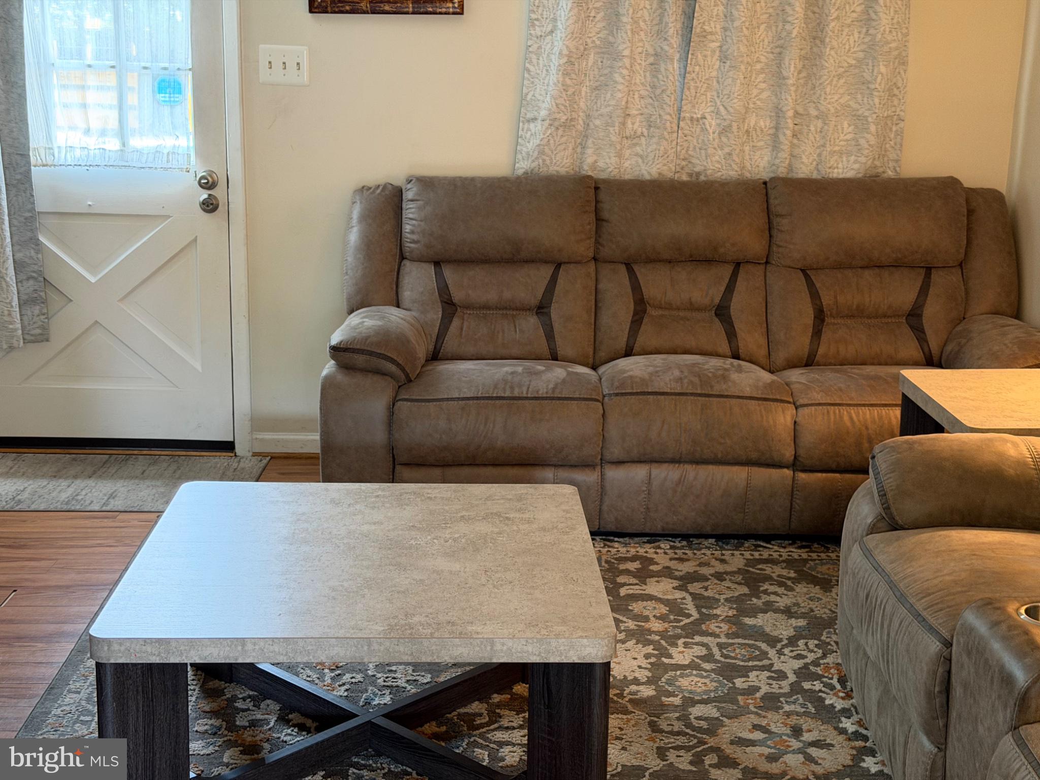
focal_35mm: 48
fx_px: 1442
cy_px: 390
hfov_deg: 39.7
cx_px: 520
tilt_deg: -12.7
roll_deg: -0.3
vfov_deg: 30.3
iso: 250
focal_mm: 6.76
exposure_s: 1/40
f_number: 1.78
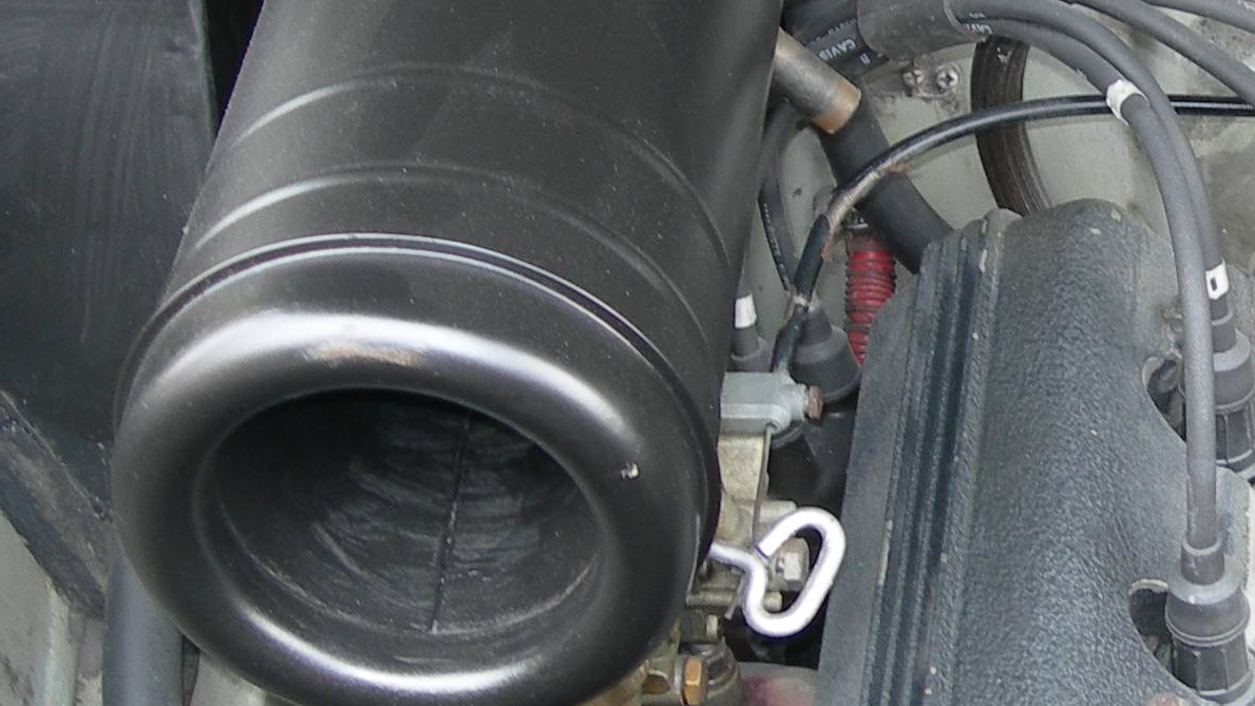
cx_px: 1269
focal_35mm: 107
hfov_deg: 19.4
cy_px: 262
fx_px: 3561
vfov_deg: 11.3
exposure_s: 1/39.6
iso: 50
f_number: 2.8
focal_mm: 7.8
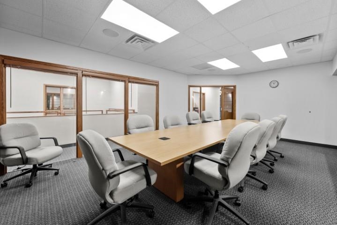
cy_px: 112
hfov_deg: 104.2
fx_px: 131
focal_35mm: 14
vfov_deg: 81.3
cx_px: 168
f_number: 6.3
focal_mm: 14
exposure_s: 1/15
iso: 500
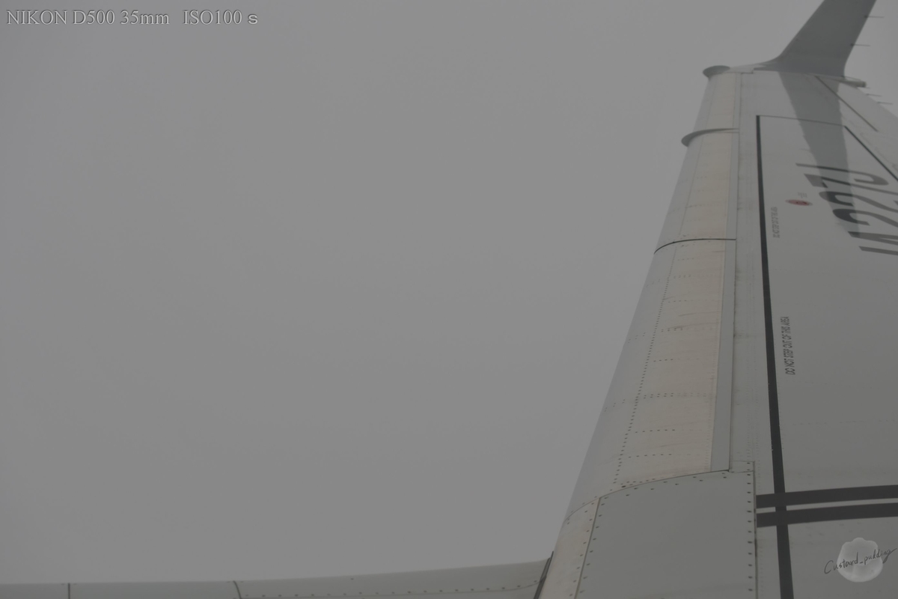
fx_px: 1309
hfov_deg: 37.9
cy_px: 300
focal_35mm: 52
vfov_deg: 25.8
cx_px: 449
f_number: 3.5
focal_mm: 35
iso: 100
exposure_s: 1/3200
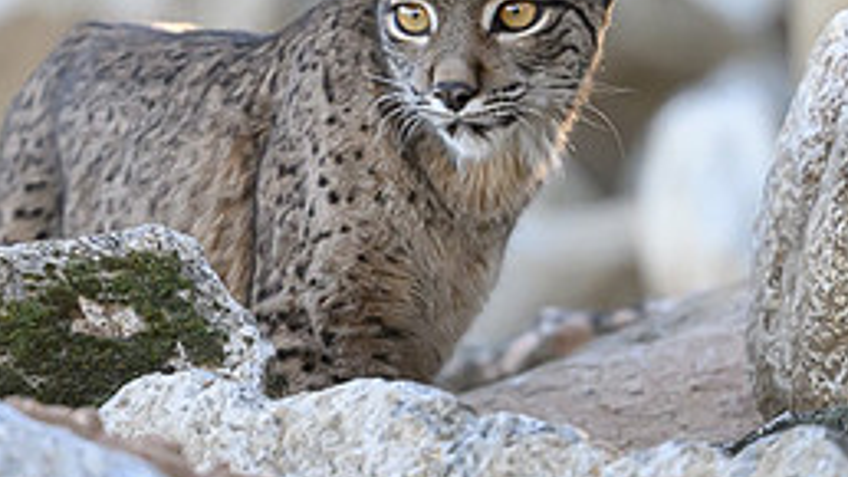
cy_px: 123
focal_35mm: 1677
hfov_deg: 1.3
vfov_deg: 0.7
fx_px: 37700
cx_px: 460
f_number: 4
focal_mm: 560
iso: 2200
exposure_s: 1/2000
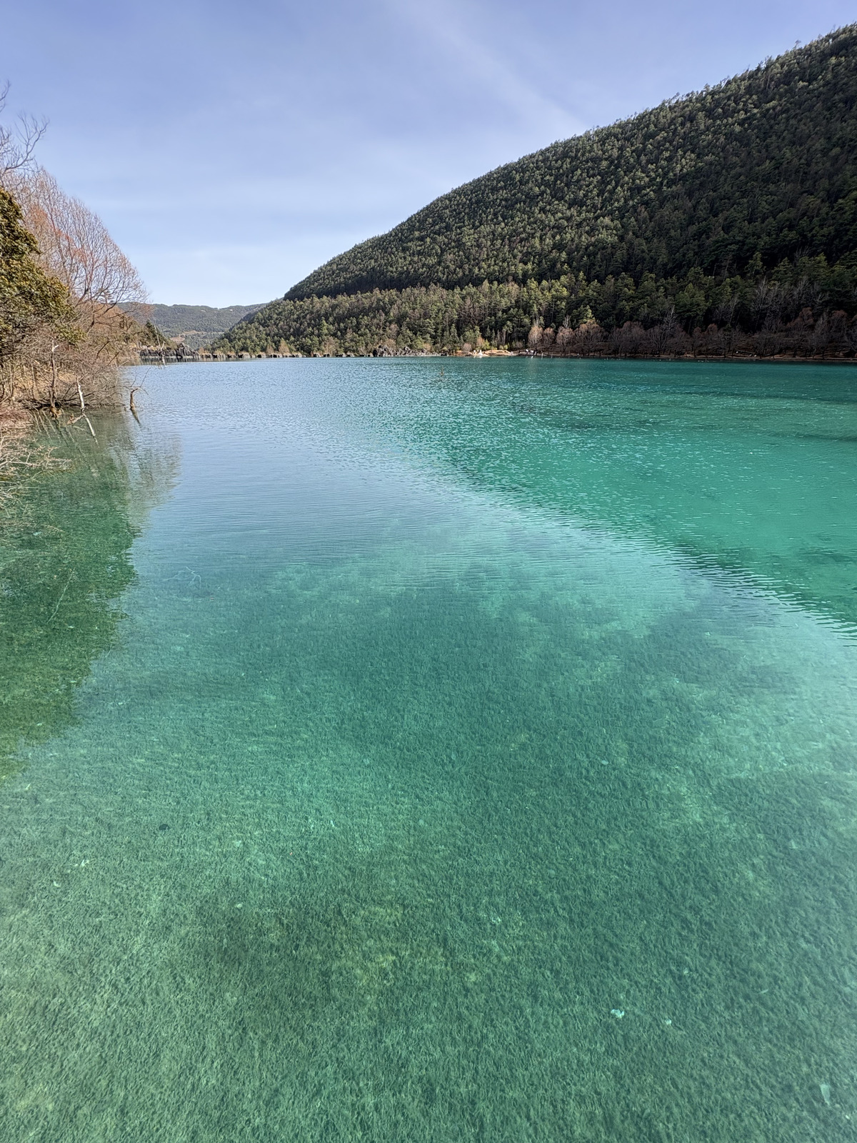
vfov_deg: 102.1
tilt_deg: -25.6
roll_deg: -0.9
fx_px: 462
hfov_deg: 85.7
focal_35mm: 14
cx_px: 428
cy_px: 572
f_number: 2.2
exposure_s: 1/456
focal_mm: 2.22
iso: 40
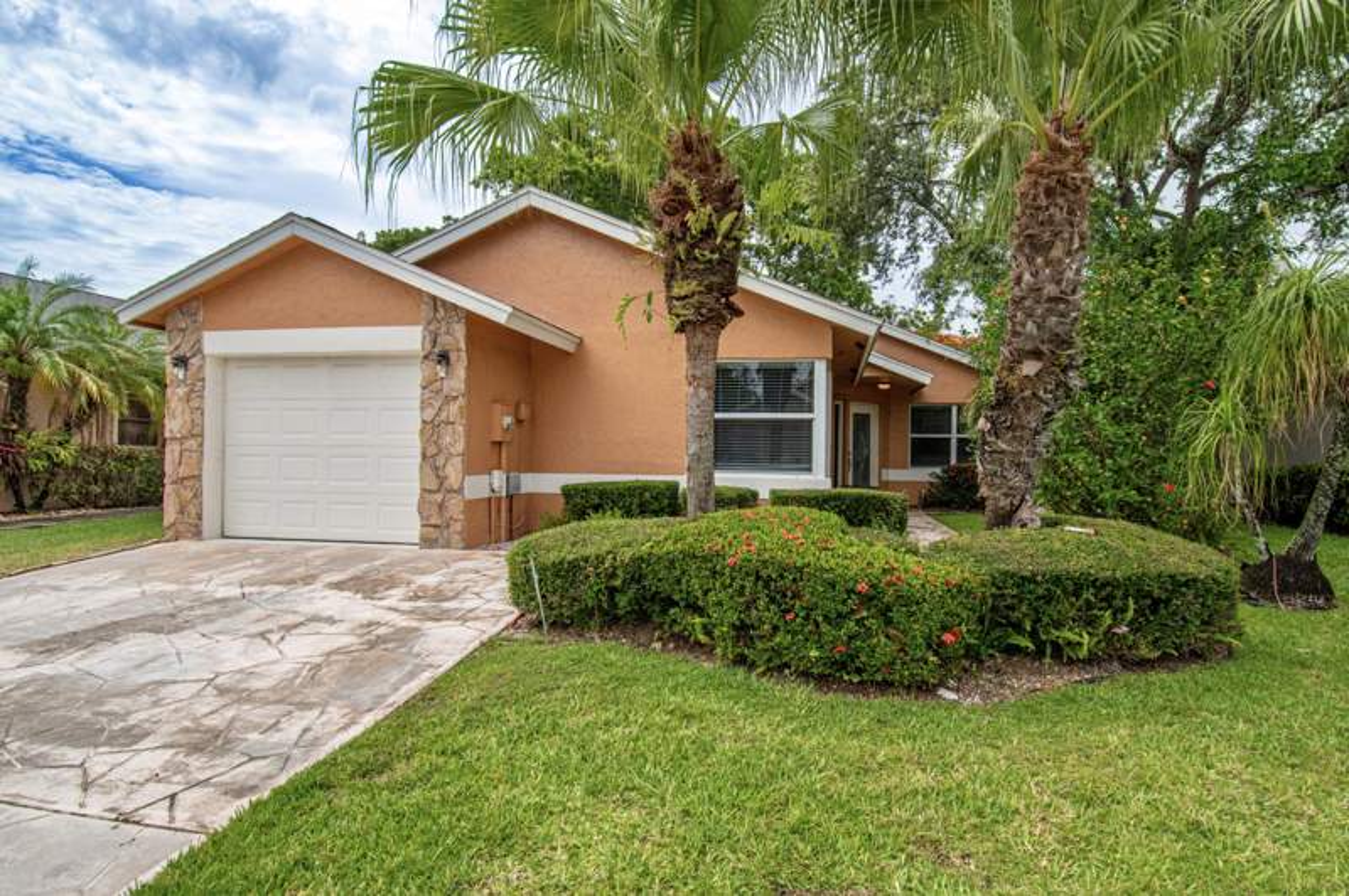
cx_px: 674
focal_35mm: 20
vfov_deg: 63.1
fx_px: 730
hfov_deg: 85.5
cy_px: 448
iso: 400
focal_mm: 13
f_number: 7.1
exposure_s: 1/2000
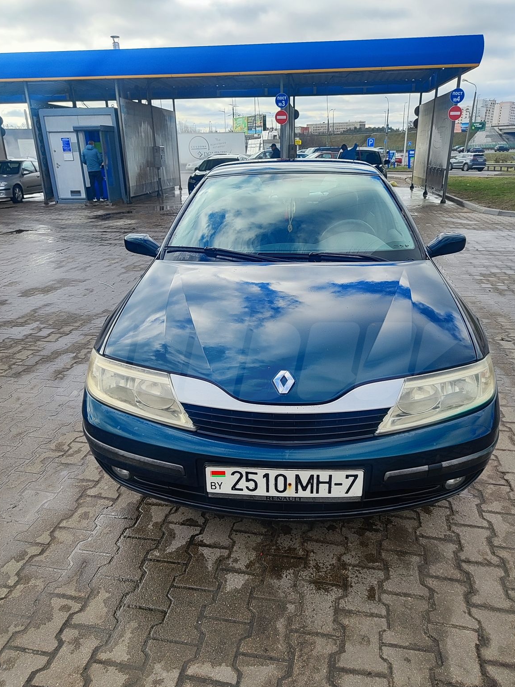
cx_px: 264
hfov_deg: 56.8
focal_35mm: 24
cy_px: 351
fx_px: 476
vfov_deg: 71.6
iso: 50
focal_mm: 5.59
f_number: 1.88
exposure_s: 1/449
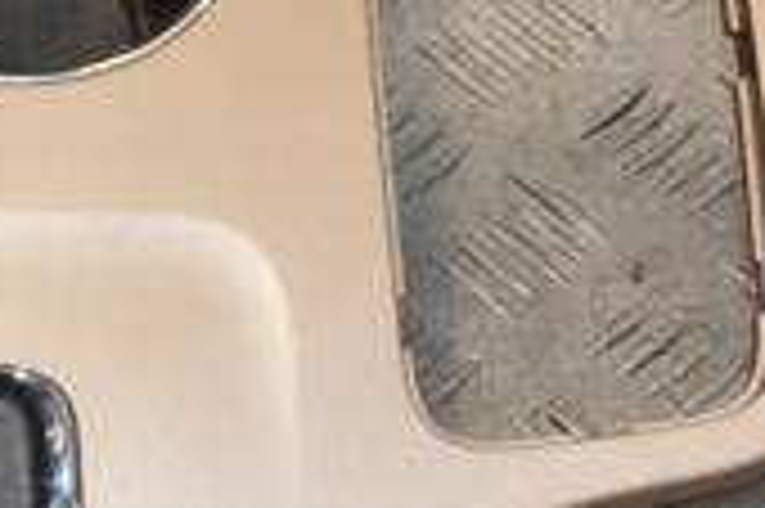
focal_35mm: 159
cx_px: 166
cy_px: 72
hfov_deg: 12.9
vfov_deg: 8.6
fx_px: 3375
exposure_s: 1/200
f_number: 7.1
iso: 800
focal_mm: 30
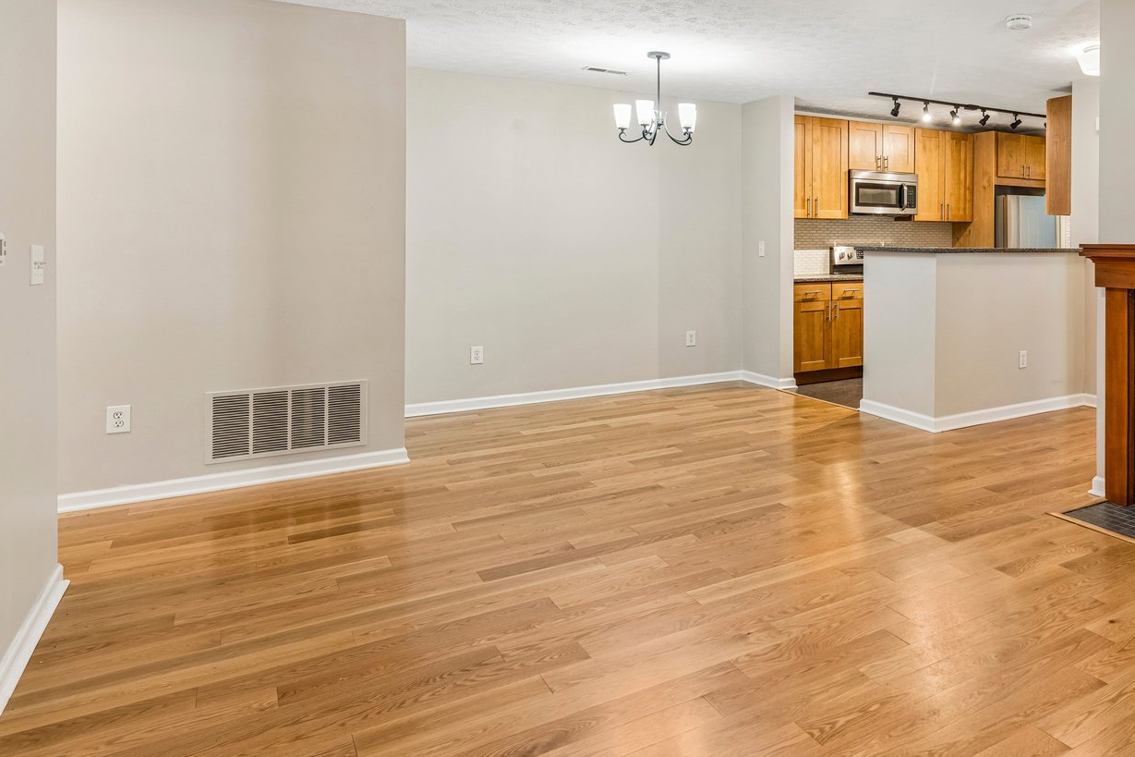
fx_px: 820
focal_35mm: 26
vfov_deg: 48.6
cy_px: 247
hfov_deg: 63.4
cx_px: 907
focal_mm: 15.6
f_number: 5.6
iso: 200
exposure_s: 1/6
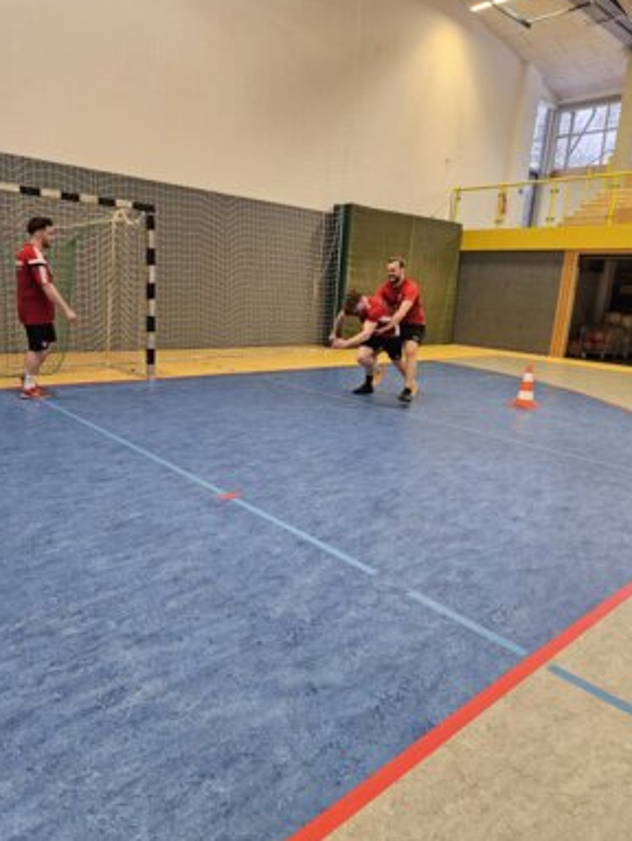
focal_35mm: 24
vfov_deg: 71.5
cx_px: 318
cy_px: 411
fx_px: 583
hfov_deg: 56.9
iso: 640
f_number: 1.8
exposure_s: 1/100
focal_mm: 5.4
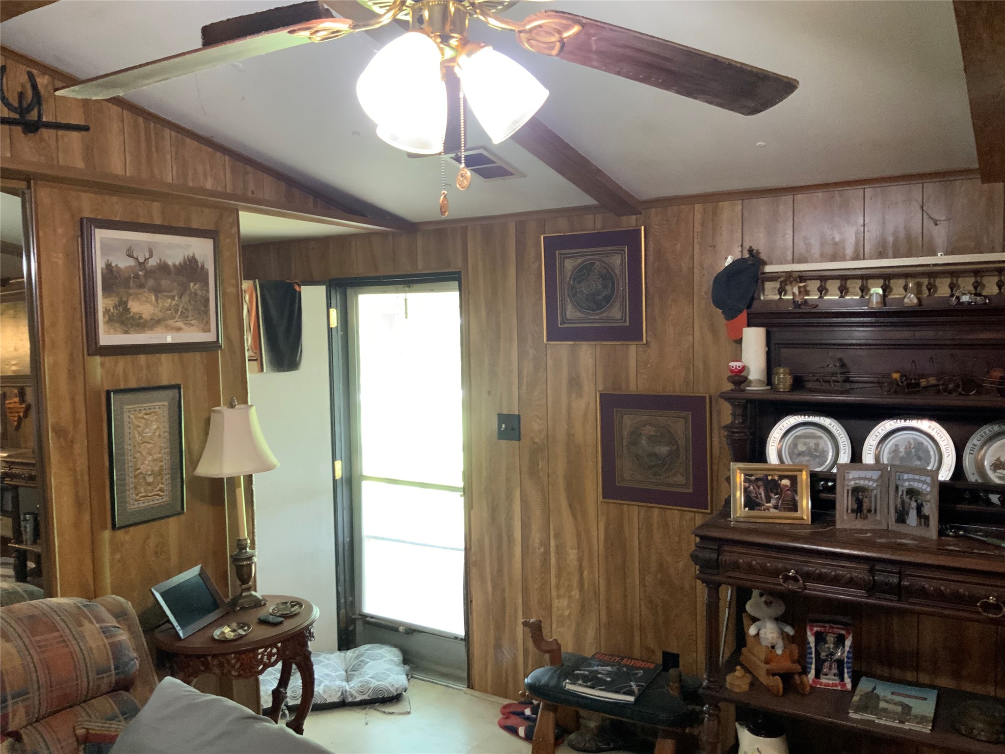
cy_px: 377
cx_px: 502
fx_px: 842
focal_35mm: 29
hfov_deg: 61.7
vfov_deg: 48.2
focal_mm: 3
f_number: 1.8
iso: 200
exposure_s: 1/40
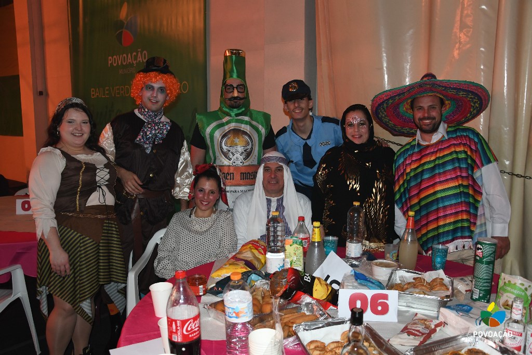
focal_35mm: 31
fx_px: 458
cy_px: 178
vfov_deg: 42.3
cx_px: 266
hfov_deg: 60.3
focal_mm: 21
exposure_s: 1/25
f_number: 4
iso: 1000
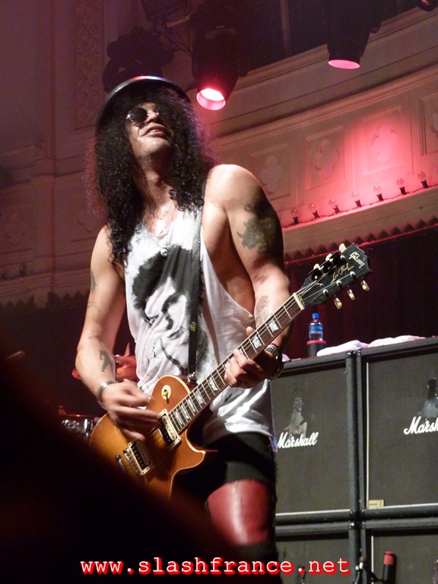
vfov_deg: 25.0
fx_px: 1316
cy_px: 292
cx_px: 219
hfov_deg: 18.9
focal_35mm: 78
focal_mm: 12.8
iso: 400
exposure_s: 1/25
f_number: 4.2
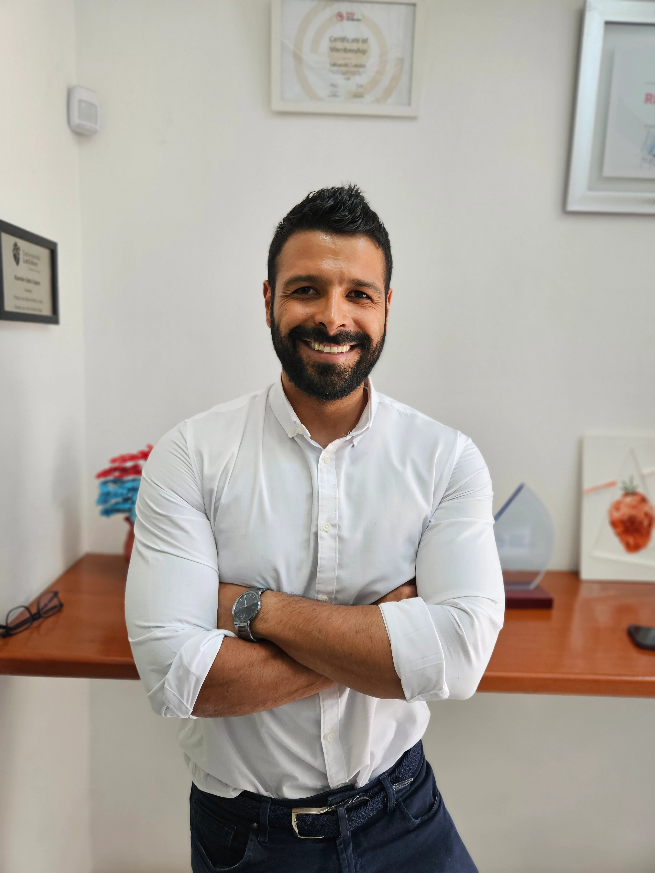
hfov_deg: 58.9
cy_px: 436
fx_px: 580
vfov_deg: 73.9
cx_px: 328
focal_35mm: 23
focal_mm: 5.4
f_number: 1.8
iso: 200
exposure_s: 1/120
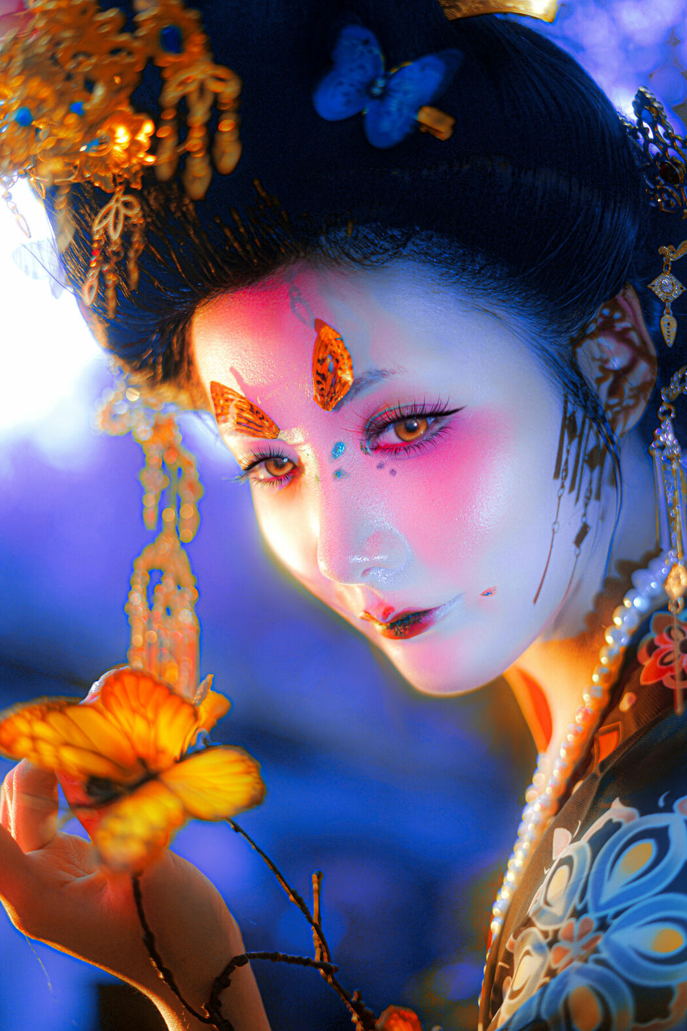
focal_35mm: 50
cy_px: 516
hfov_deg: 27.0
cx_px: 344
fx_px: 1431
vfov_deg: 39.6
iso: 80
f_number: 2
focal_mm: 50
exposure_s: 1/160
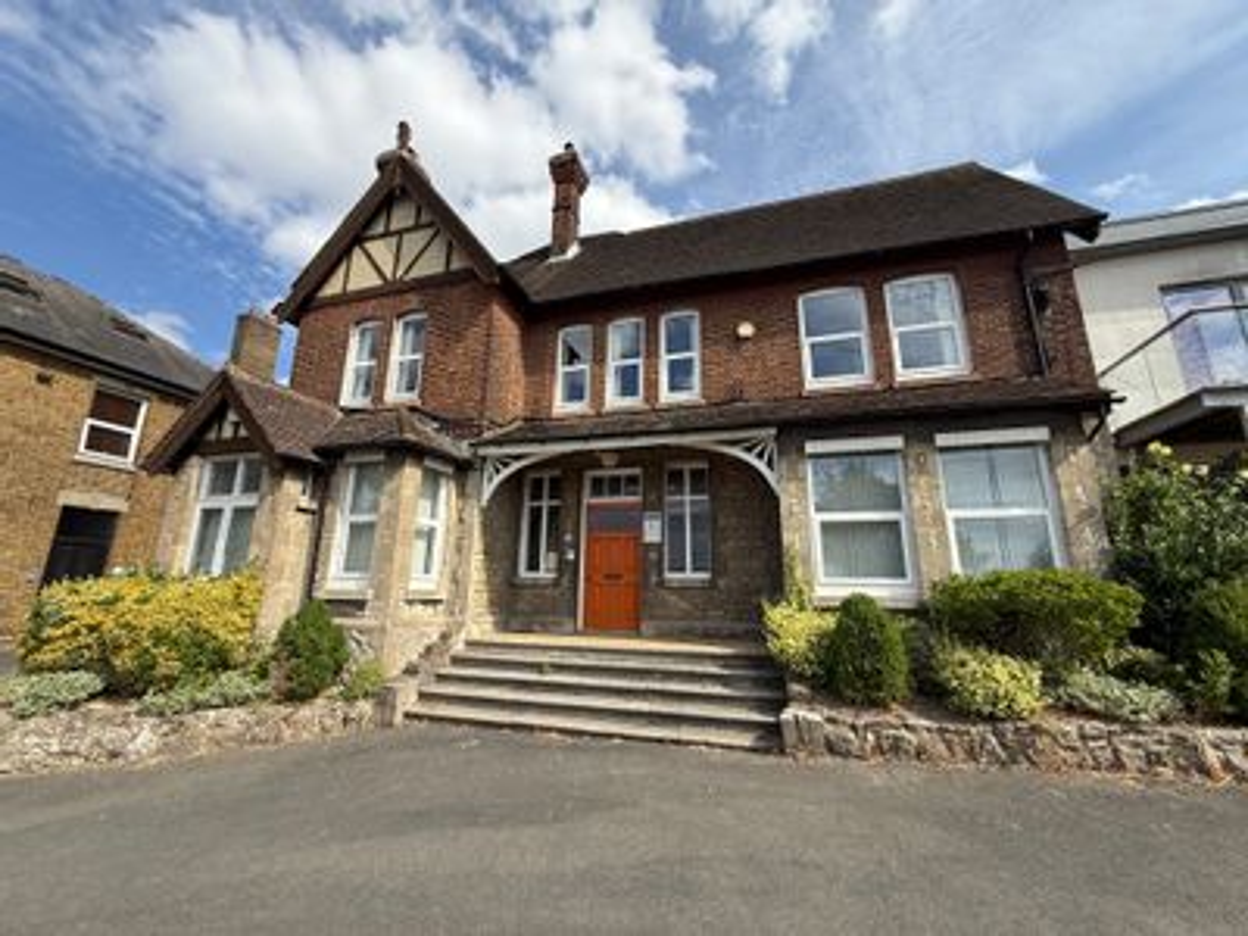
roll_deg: -0.6
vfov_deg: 85.7
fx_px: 505
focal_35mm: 14
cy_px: 468
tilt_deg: +14.6
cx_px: 624
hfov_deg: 102.1
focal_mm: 2.22
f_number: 2.2
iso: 50
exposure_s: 1/1145
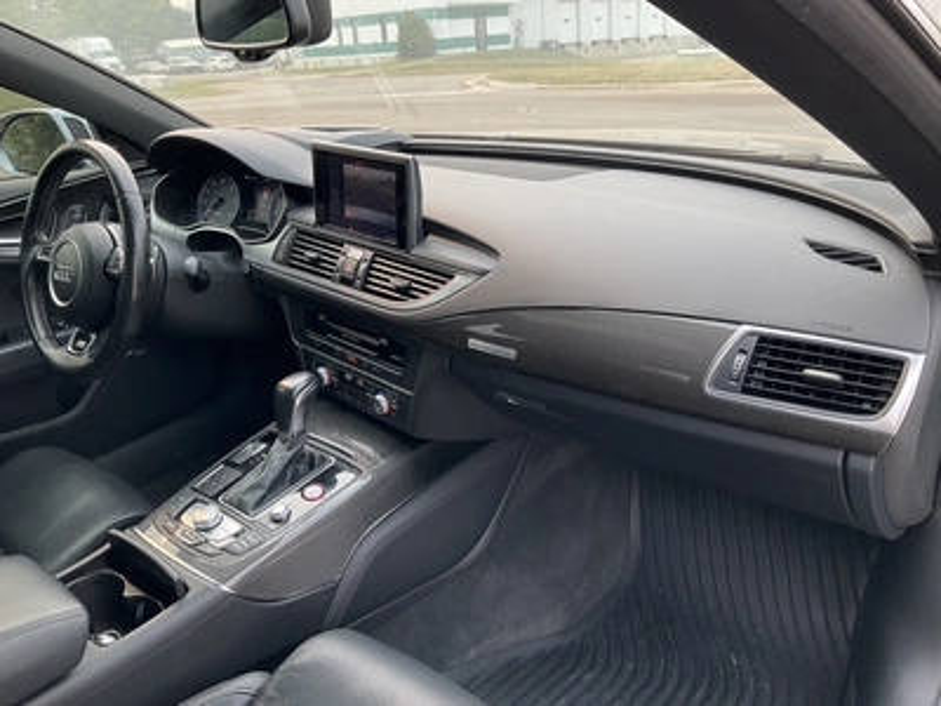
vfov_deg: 48.2
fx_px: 788
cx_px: 470
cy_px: 353
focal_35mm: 29
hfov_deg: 61.7
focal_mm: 3
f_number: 1.8
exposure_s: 1/134
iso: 16
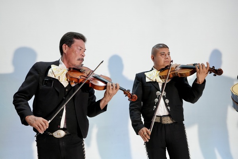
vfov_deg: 33.4
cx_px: 119
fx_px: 264
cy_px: 80
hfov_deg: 48.5
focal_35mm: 40
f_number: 4.5
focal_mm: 40
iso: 5000
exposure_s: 1/500
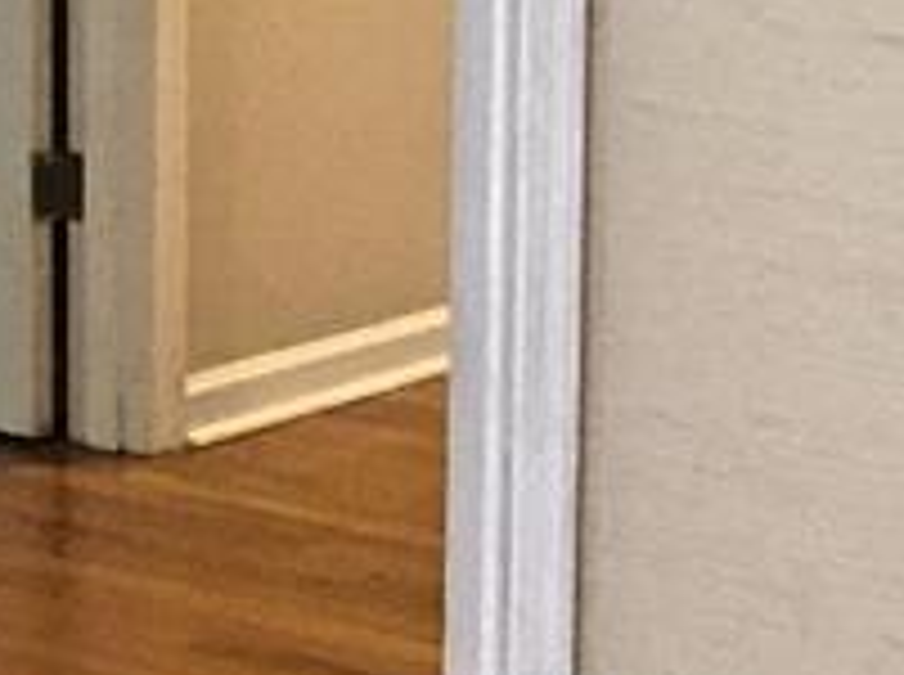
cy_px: -122
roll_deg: -1.0
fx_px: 3858
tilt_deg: -6.0
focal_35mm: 148
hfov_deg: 13.3
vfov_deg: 9.9
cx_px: 765
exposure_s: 1/20
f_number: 2.2
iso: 250
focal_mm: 4.15
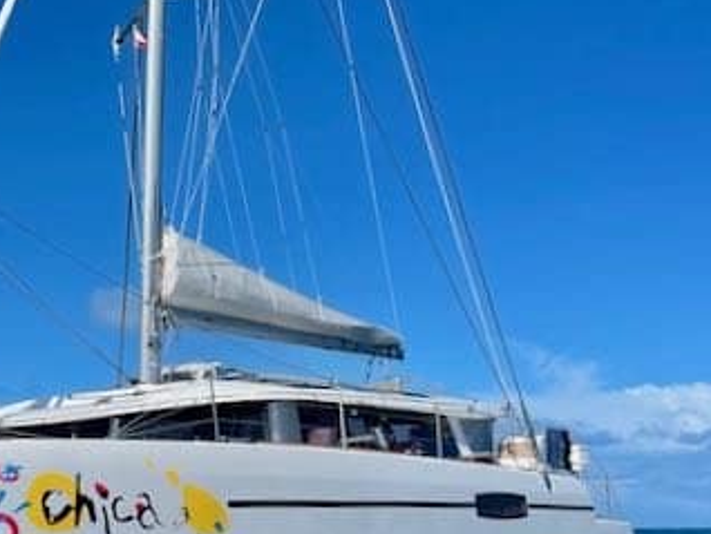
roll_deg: +0.1
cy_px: 384
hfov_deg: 36.3
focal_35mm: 49
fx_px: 1007
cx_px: 63
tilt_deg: +5.6
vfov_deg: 29.4
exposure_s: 1/6135
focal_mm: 4.2
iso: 32
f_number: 1.6
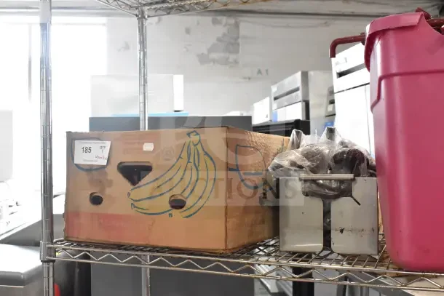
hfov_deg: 46.4
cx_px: 222
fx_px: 518
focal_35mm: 42
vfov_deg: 31.9
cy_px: 148
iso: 6400
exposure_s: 1/250
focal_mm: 28
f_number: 8
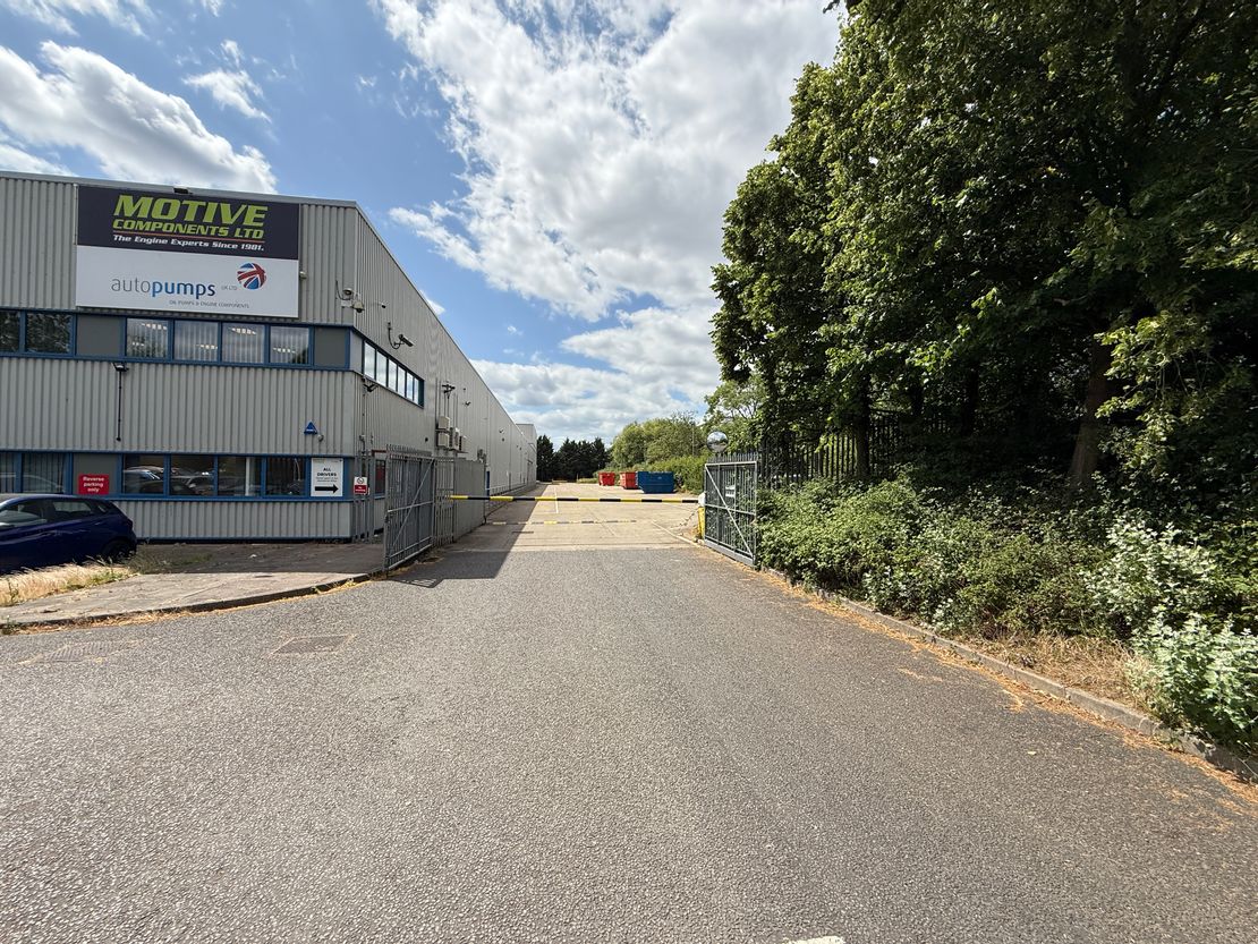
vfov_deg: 85.7
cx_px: 629
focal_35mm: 14
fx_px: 509
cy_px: 472
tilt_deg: +1.0
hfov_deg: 102.1
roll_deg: -1.1
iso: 50
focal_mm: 2.22
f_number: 2.2
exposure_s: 1/2717
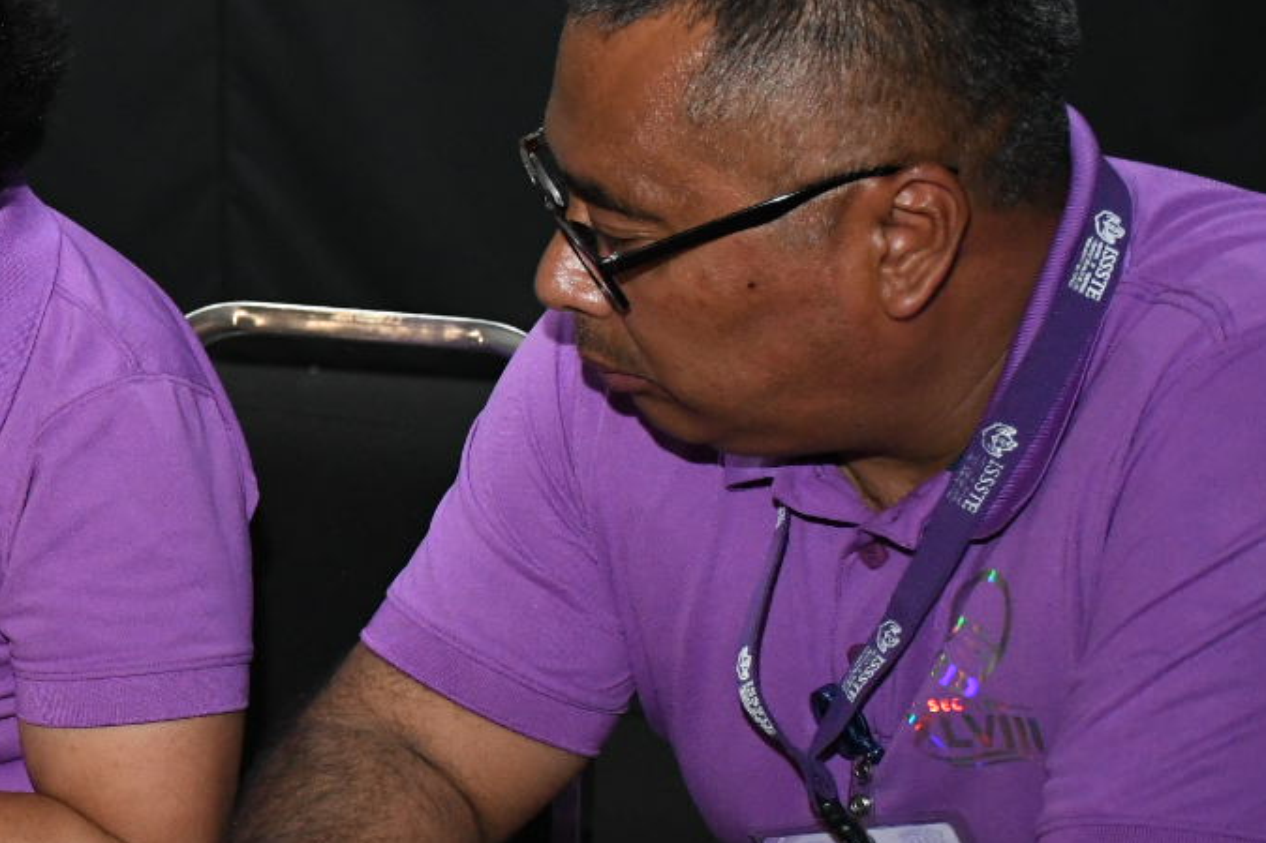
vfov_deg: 11.0
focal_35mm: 125
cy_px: 454
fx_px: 4394
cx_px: -225
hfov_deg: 15.8
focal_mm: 35
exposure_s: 1/125
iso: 3200
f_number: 5.6
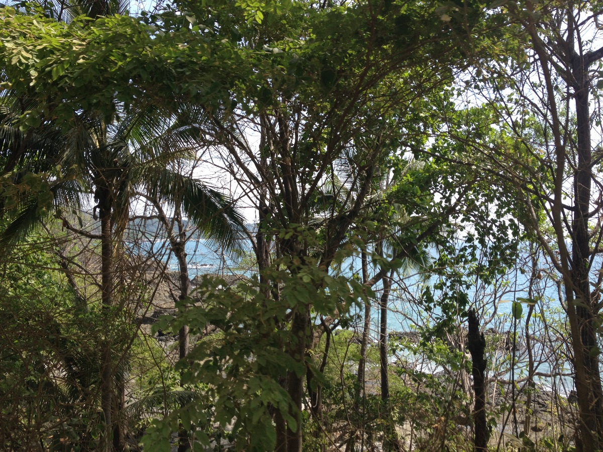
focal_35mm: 35
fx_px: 610
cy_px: 226
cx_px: 302
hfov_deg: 52.6
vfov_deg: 40.7
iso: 50
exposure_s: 1/767
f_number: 2.4
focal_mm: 4.28
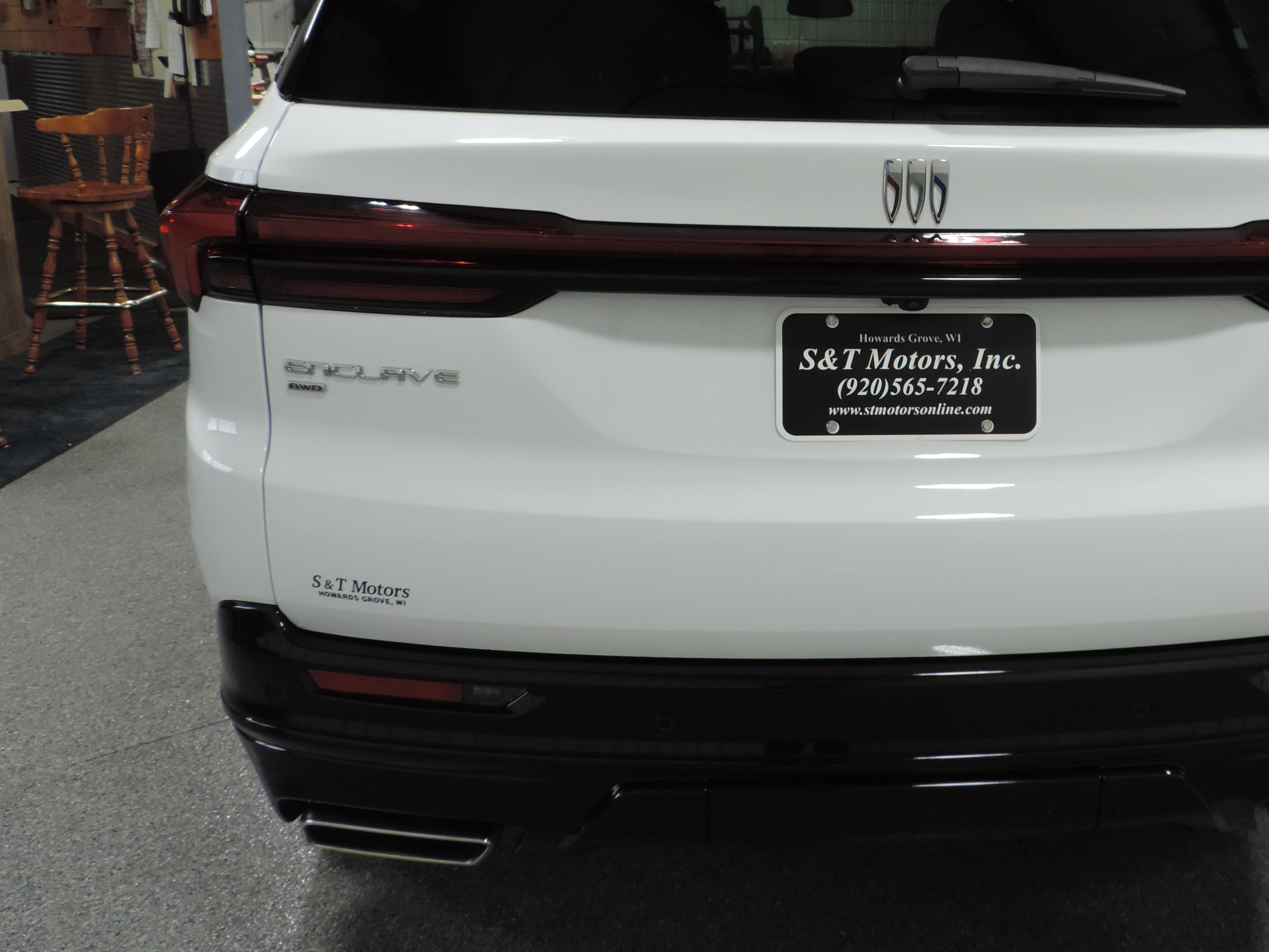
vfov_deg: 39.4
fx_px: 1320
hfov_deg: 49.7
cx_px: 921
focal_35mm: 36
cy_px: 348
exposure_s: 1/30
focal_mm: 4.3
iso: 180
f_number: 3
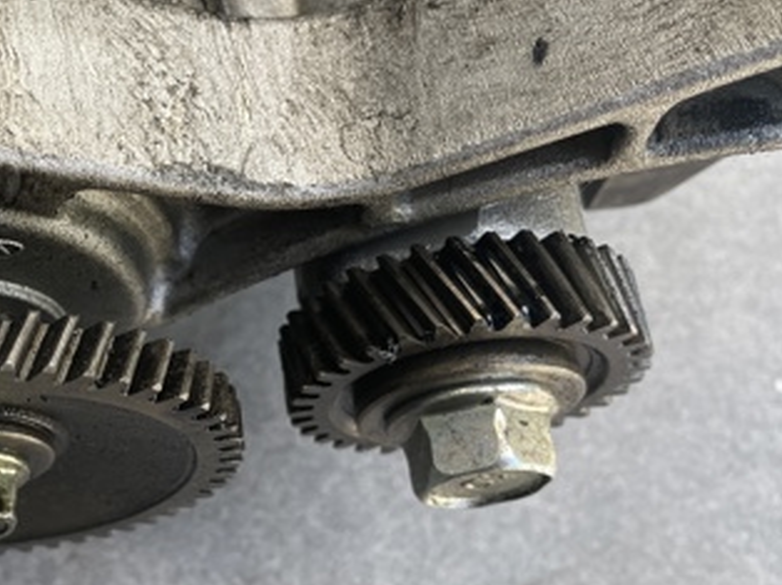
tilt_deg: -65.1
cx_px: 152
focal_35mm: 53
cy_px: 392
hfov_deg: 35.0
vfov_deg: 27.3
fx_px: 1196
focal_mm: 4.2
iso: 32
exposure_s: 1/262
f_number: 1.6
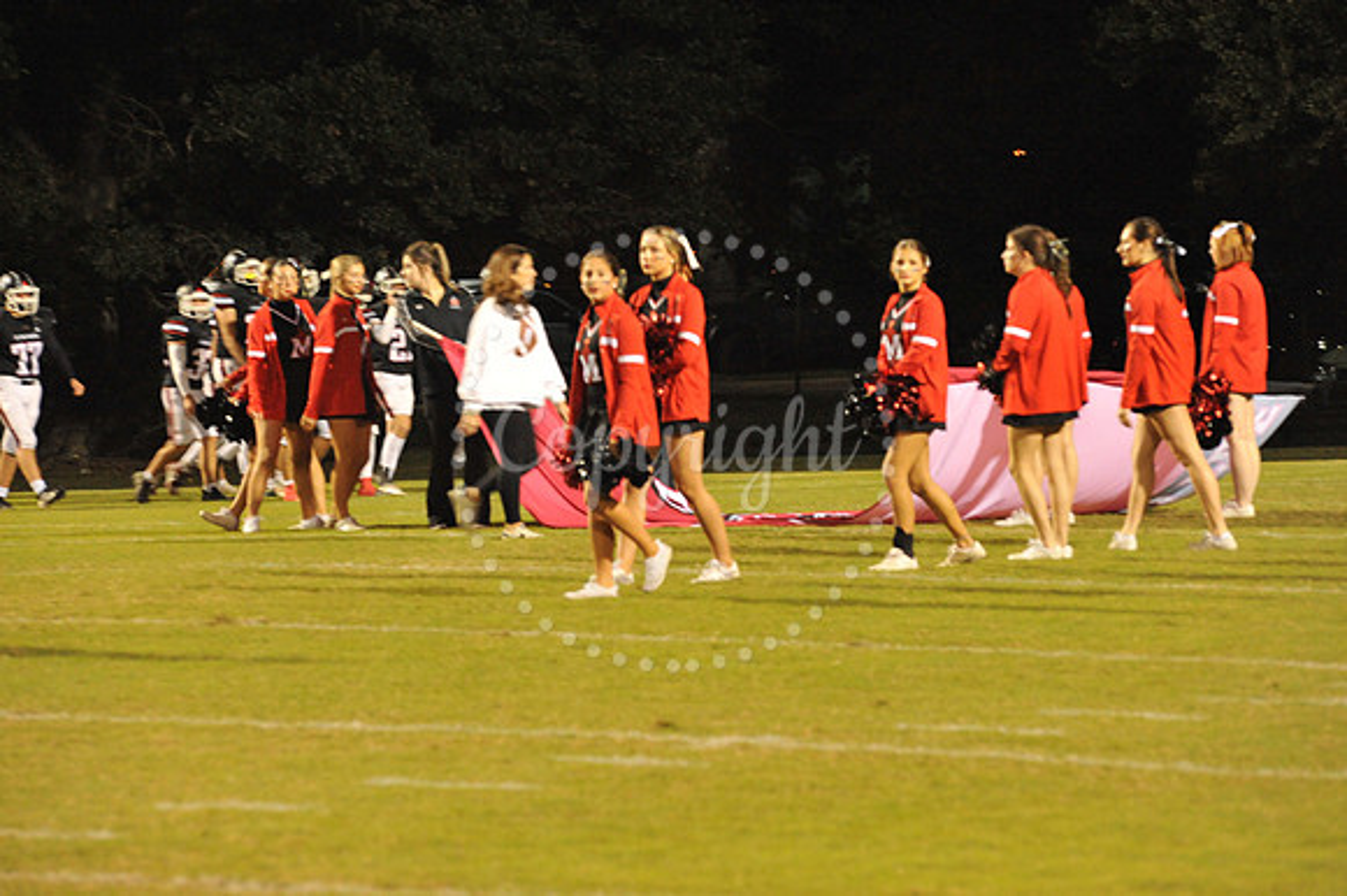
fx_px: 7479
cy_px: 448
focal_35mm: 200
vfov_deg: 6.9
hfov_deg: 10.3
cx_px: 674
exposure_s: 1/80
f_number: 7.1
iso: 6400
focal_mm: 200
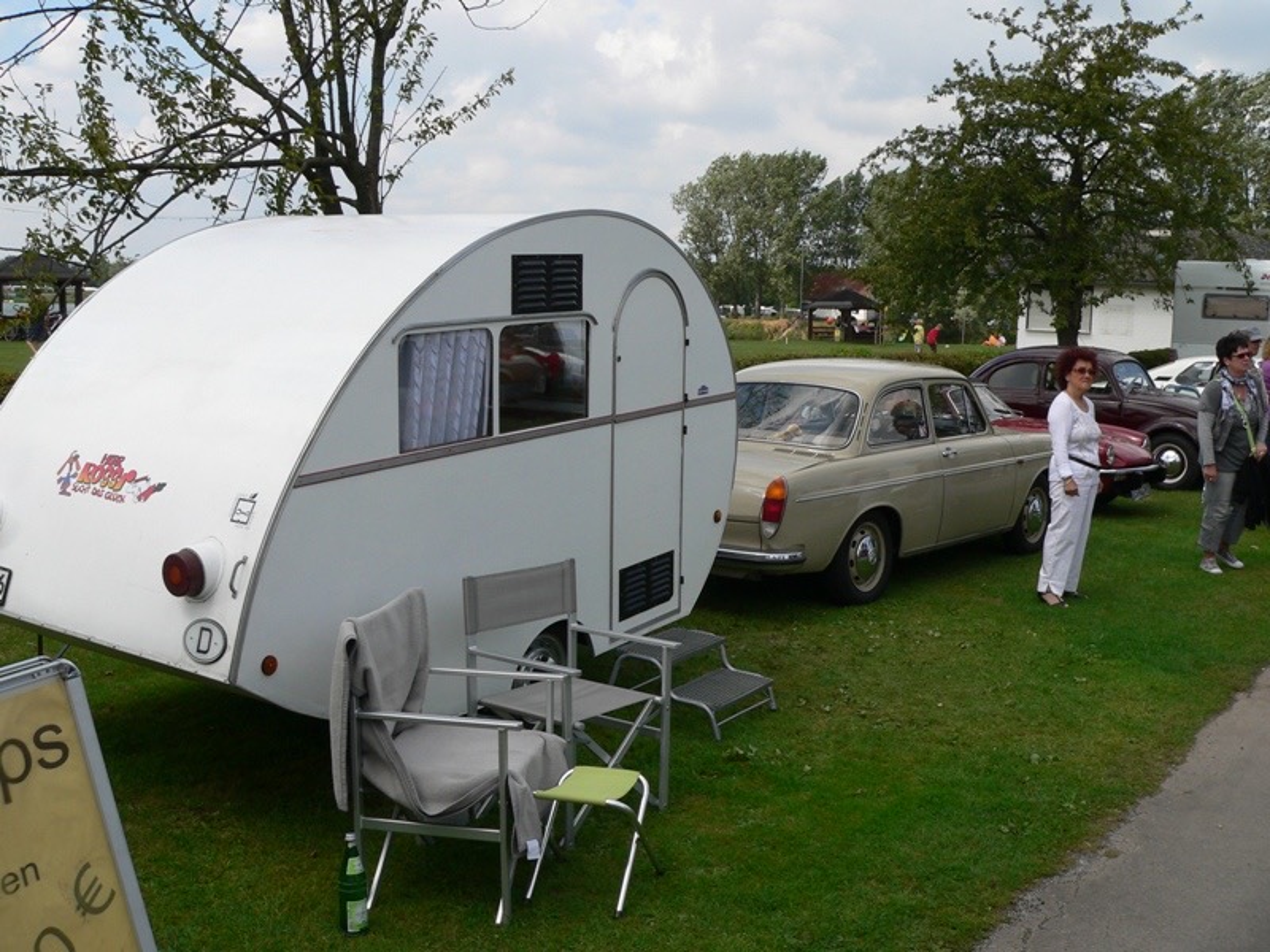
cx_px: 635
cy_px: 476
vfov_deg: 39.7
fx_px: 1321
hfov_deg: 51.4
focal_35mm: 36
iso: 80
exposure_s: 1/500
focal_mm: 6
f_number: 4.6
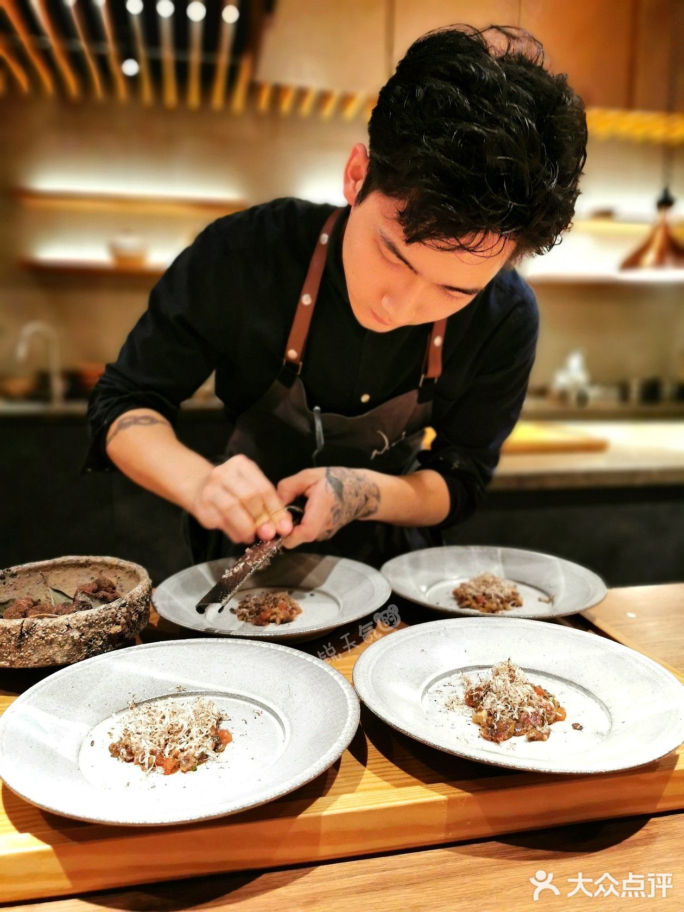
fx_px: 711
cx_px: 342
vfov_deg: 65.3
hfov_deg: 51.4
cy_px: 456
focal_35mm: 27
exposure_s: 1/40
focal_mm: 5.56
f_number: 1.6
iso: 250
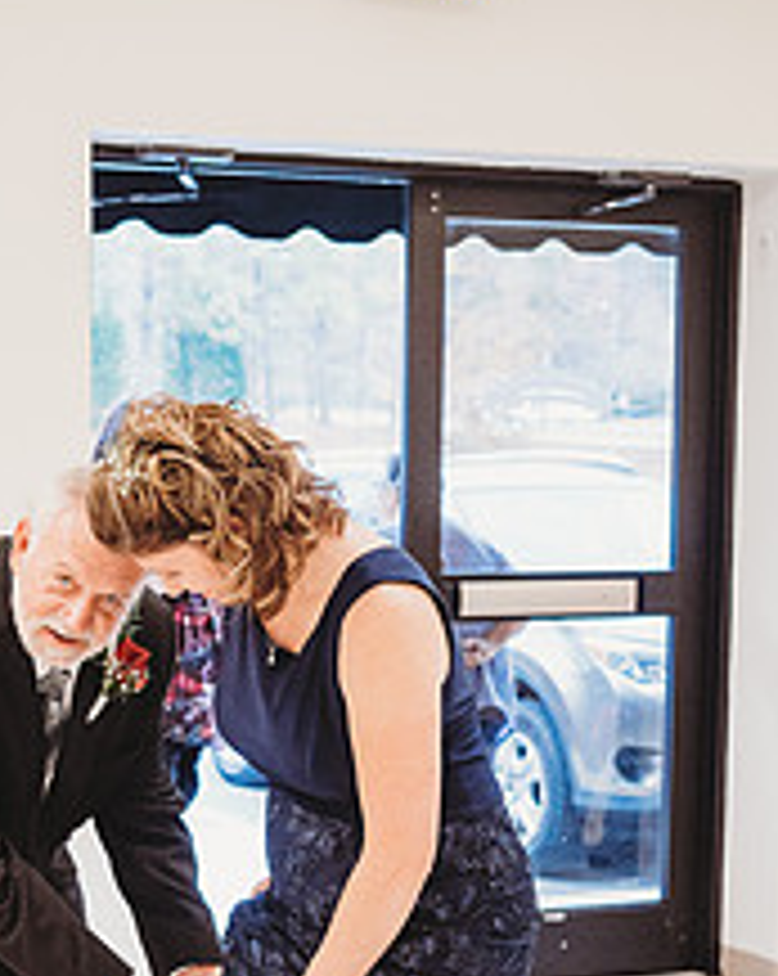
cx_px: 162
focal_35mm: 74
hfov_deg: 20.4
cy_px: 657
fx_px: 2134
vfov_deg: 25.6
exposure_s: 1/200
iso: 2500
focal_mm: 38
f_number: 4
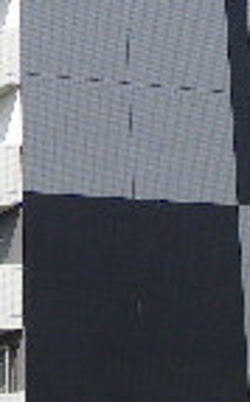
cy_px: -31
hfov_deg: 8.3
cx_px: 37
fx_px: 1717
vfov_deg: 13.1
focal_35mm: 157
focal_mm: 5.8
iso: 64
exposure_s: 1/100
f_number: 7.4
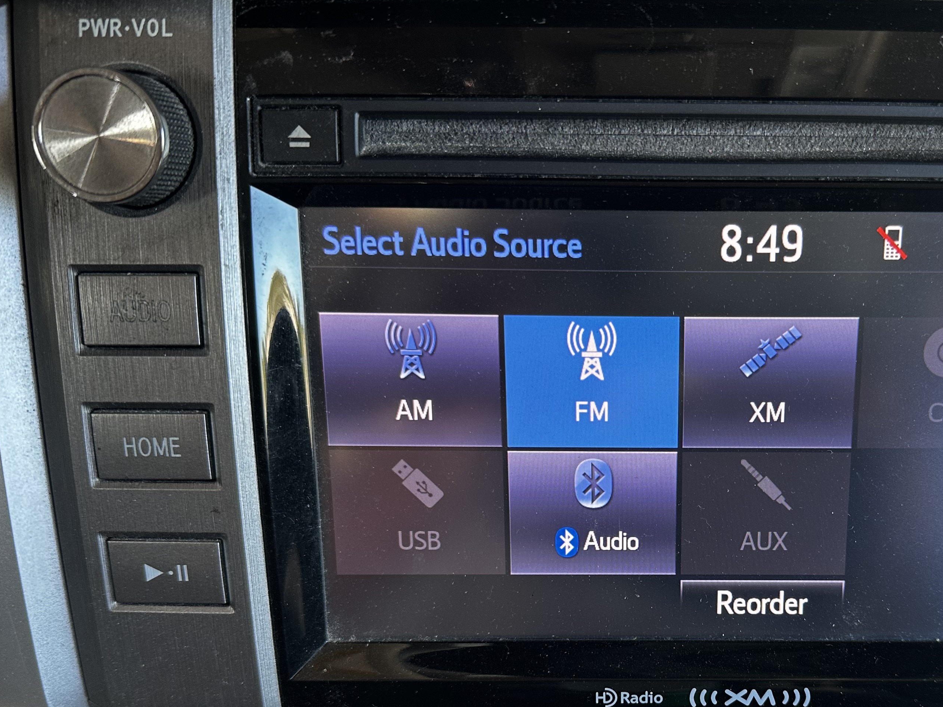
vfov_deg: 37.0
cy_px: 510
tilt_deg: -43.9
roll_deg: -0.5
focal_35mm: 38
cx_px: 667
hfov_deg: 47.7
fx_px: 1035
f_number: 1.78
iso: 125
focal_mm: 6.86
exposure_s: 1/50
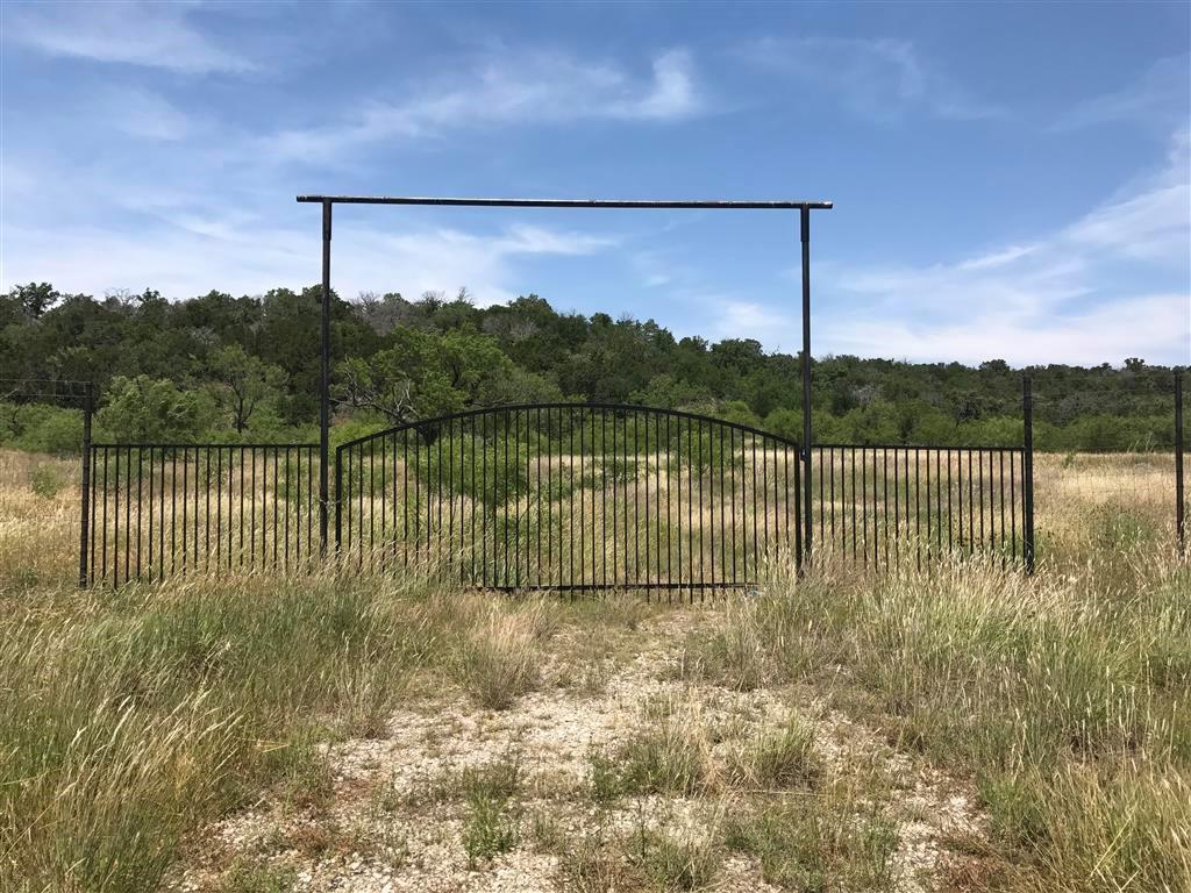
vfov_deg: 49.7
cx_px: 596
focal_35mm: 28
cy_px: 446
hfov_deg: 63.4
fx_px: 963
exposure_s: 1/2660
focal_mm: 3.99
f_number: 1.8
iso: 20
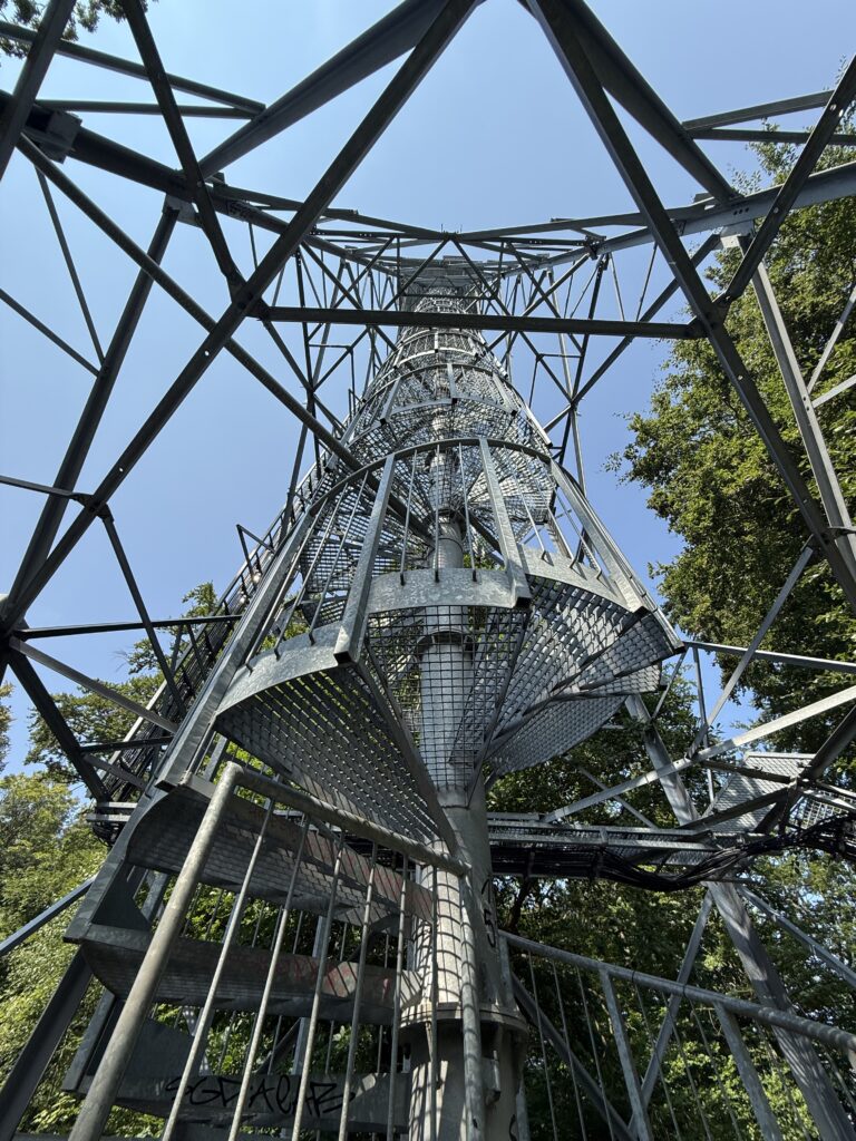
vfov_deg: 102.1
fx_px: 462
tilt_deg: +56.6
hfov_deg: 85.7
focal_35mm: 14
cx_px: 428
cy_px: 570
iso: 50
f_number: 2.2
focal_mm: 2.22
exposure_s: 1/901
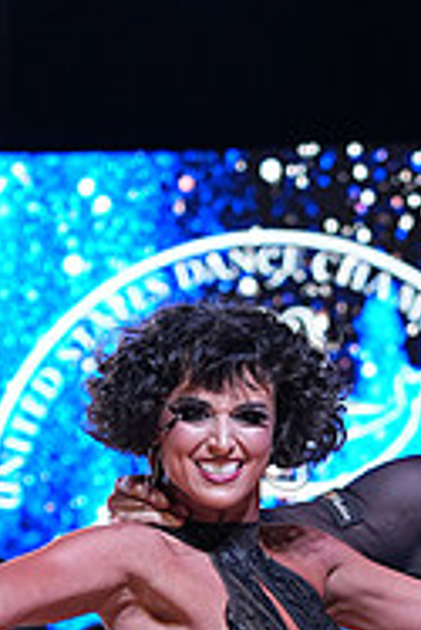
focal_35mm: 245
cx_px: 372
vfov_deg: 8.3
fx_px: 4289
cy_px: 852
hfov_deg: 5.6
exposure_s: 1/400
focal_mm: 79
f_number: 4
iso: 1000
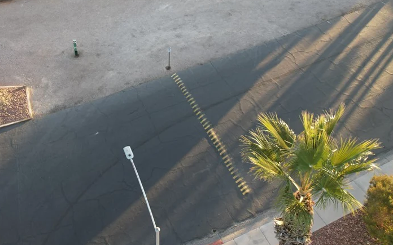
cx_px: 155
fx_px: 353
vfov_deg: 37.4
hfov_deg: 57.6
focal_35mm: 33
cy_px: 62
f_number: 2.8
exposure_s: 1/200
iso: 110
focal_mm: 8.38
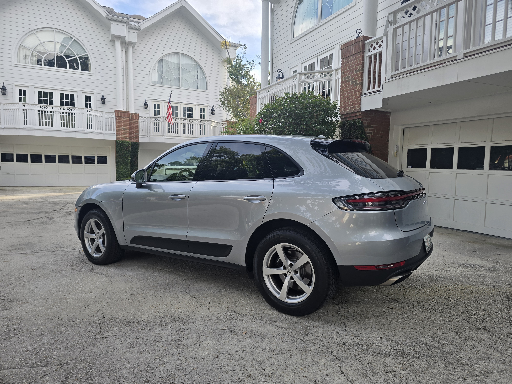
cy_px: 192
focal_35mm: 23
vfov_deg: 58.9
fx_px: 340
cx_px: 256
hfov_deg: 73.9
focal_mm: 6.3
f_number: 1.7
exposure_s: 1/278
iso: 12
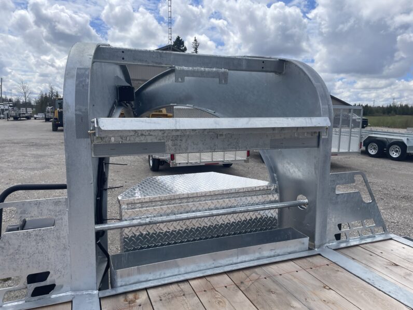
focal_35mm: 26
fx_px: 310
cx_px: 206
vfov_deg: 53.1
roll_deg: -0.5
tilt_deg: -5.8
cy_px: 155
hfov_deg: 67.3
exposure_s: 1/3861
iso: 32
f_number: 1.6
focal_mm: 4.2
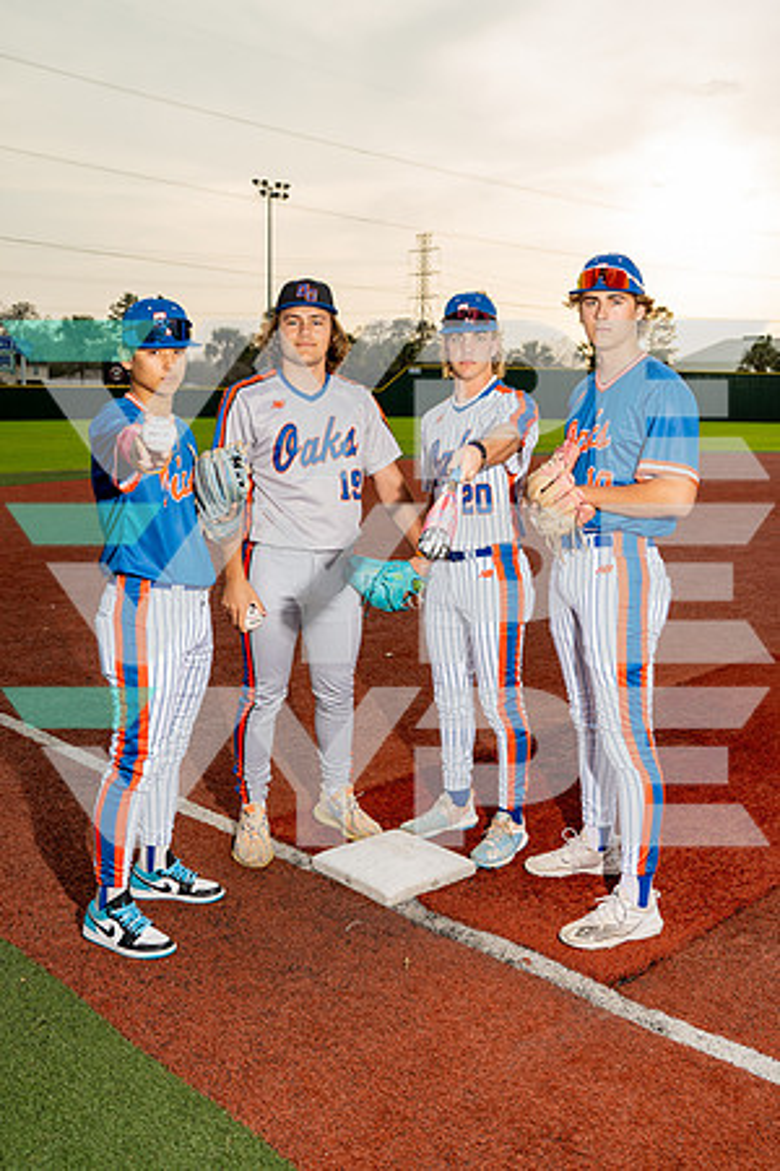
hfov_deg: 37.9
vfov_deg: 54.4
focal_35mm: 35
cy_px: 586
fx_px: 1137
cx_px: 390
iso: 250
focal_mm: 35
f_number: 5.6
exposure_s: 1/250
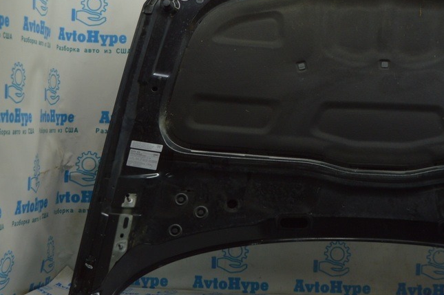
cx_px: 347
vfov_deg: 16.8
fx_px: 998
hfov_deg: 24.7
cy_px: 116
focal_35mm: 81
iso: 400
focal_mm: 34
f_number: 5.6
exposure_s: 1/40
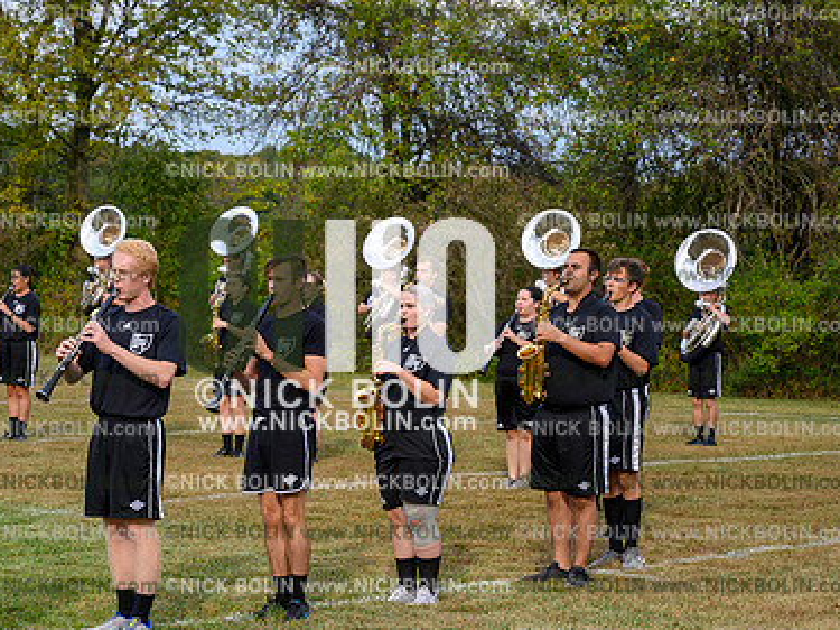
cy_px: 325
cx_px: 336
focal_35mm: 104
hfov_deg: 18.9
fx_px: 2523
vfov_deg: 14.2
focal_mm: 70
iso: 200
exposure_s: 1/800
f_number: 4.5
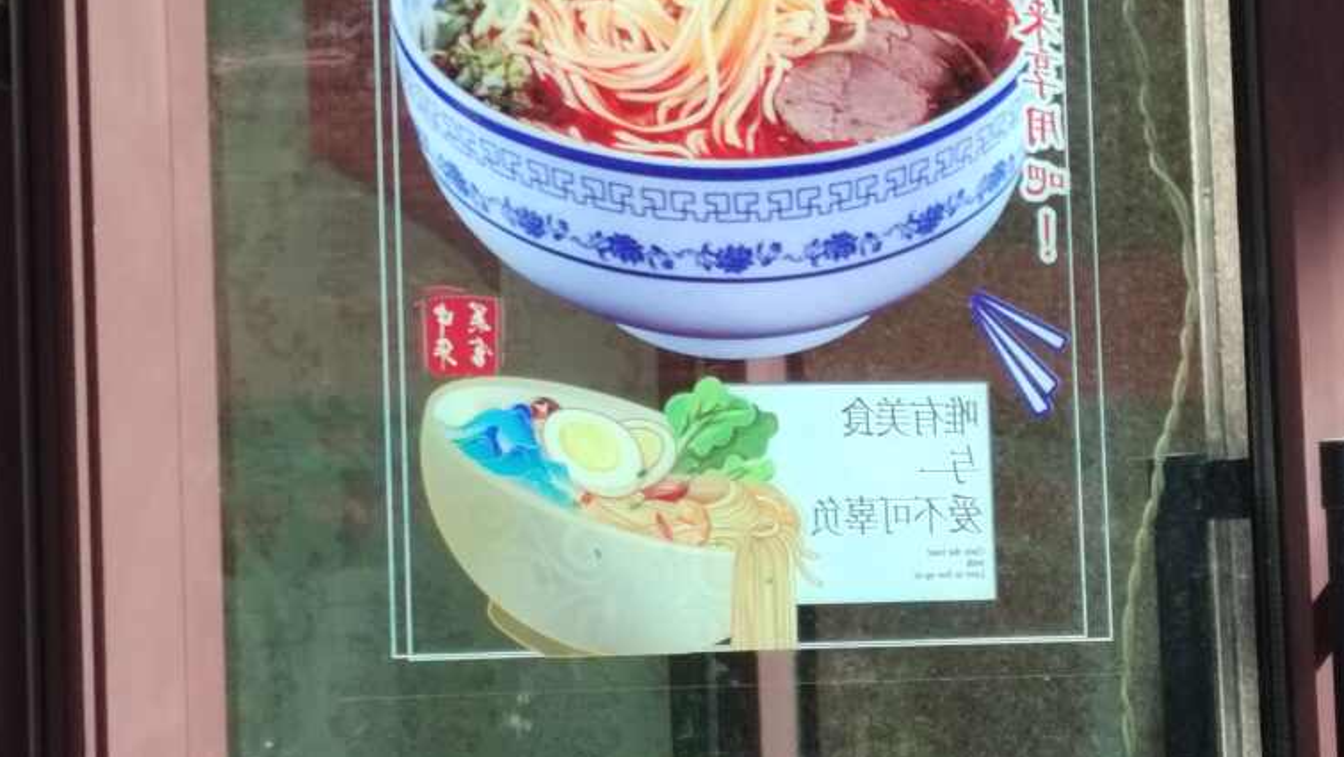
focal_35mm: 168
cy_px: 182
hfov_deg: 12.8
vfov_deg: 7.2
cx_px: 730
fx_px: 5988
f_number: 1.9
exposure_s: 1/889
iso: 353
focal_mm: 5.52
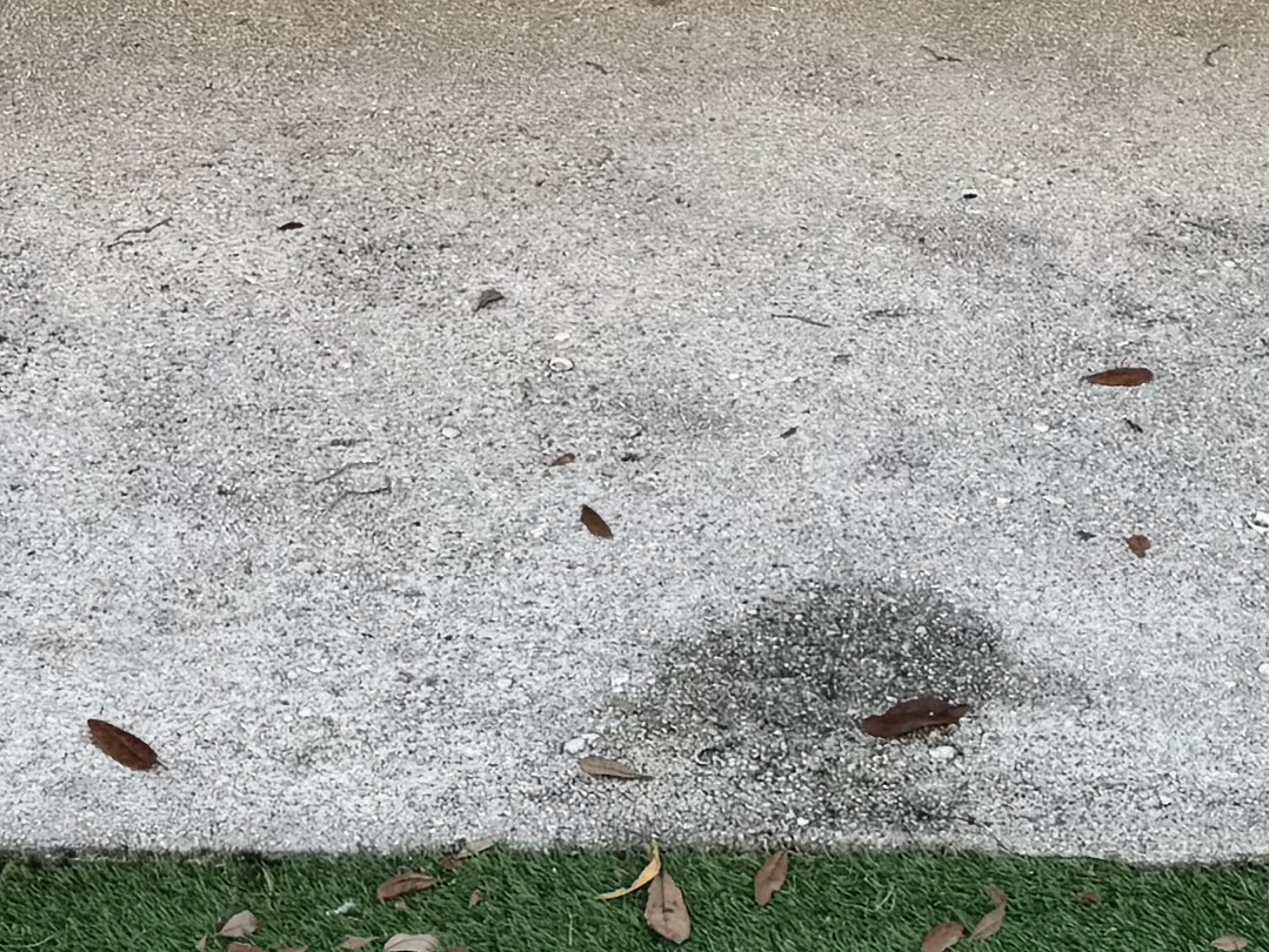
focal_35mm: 127
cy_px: -1119
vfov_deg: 10.5
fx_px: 4657
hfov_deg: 15.5
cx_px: 534
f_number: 1.78
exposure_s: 1/190
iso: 64
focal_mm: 6.76
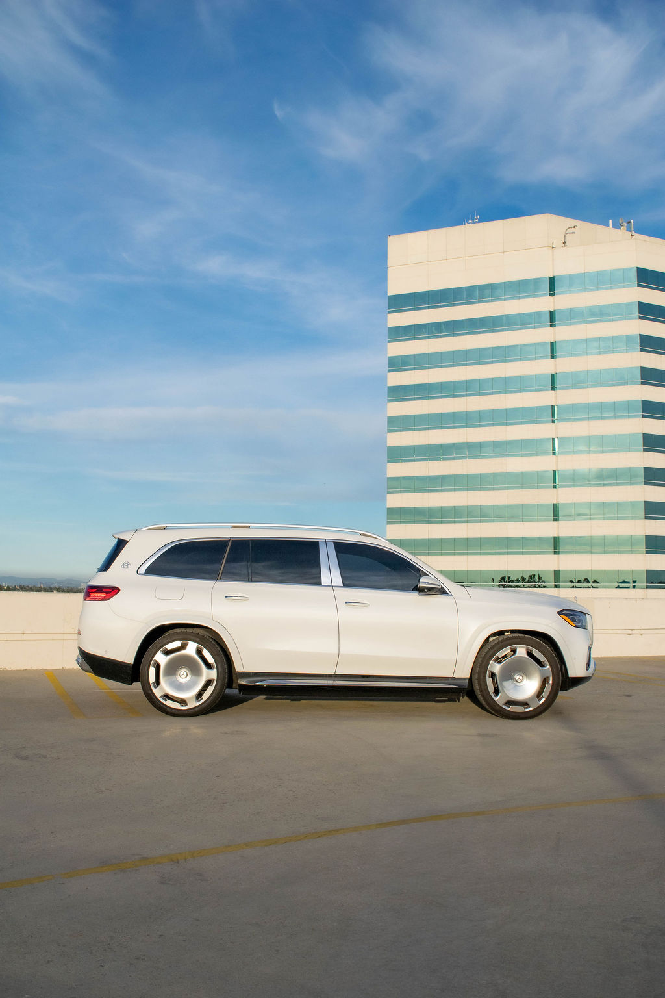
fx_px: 914
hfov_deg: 40.0
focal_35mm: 33
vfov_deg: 57.2
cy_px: 499
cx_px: 332
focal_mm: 22
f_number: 7.1
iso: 400
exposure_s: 1/1600
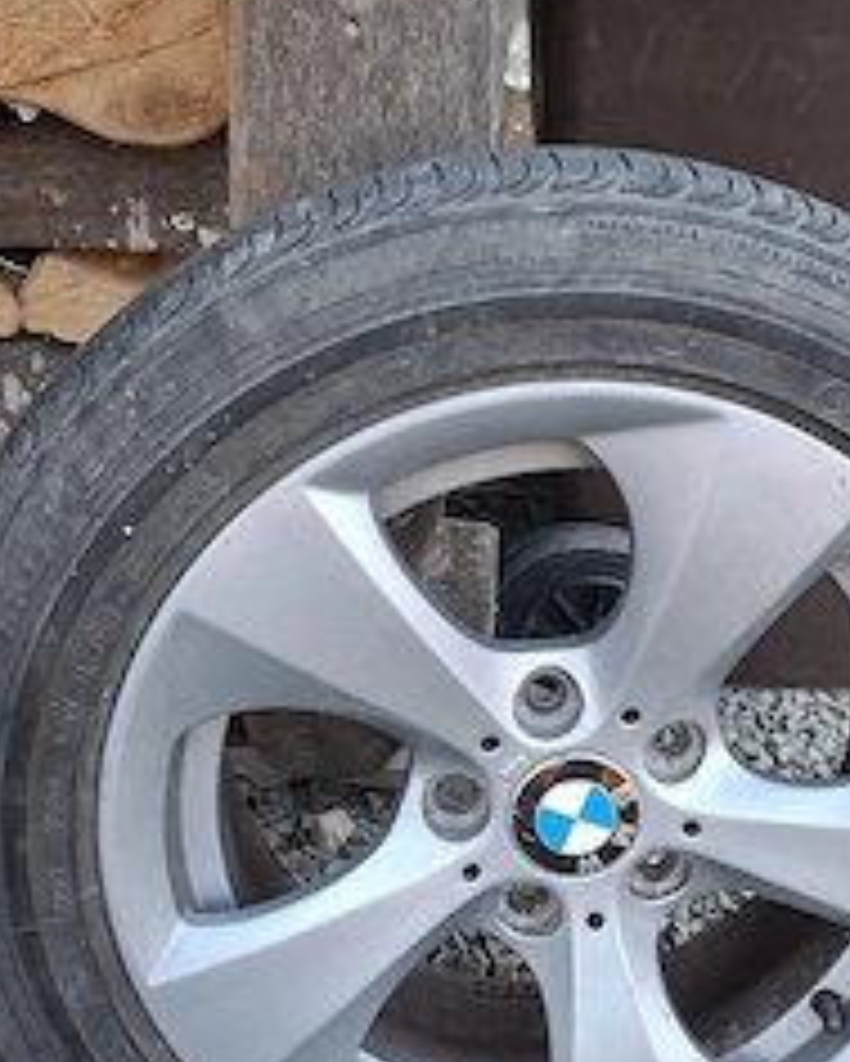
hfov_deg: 38.5
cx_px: 603
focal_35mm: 38
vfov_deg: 47.6
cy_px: 652
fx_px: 1194
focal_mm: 5.54
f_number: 1.8
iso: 250
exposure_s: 1/100
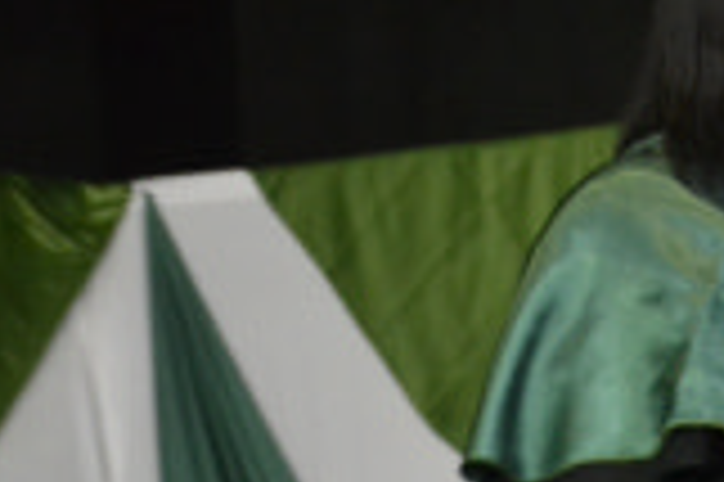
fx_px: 5444
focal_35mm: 271
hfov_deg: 7.5
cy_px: 349
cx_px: 1030
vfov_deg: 5.1
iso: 3200
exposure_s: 1/20
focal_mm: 58
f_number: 5
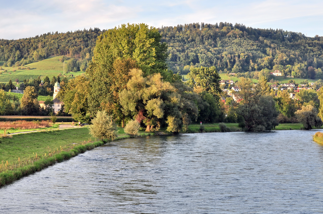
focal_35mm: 105
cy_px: 107
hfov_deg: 19.5
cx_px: 162
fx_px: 941
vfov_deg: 13.0
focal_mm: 70
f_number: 8
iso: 200
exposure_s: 1/160
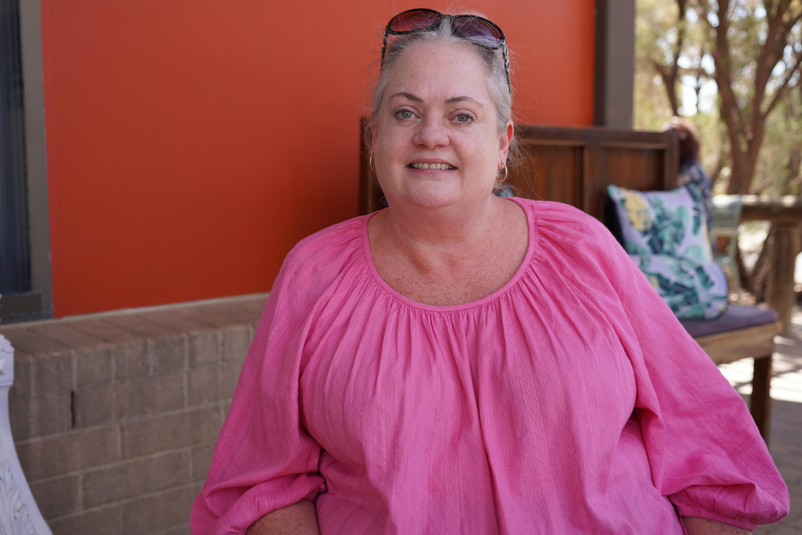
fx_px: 980
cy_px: 268
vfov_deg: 30.5
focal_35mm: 44
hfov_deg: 44.5
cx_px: 401
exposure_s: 1/160
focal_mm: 44
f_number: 4.5
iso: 200
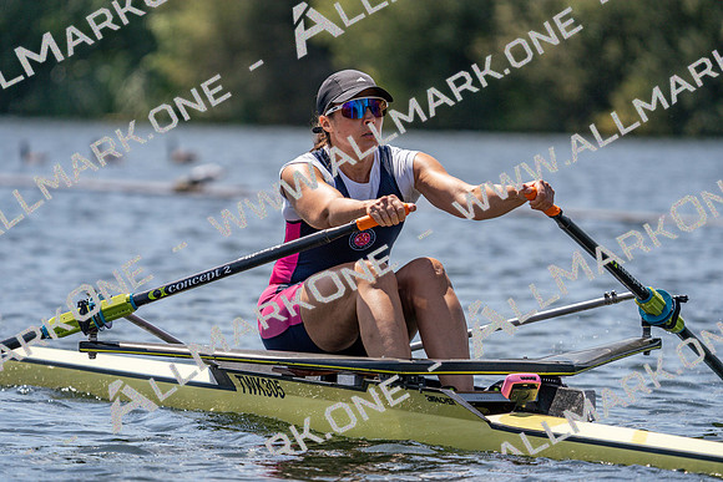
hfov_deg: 6.0
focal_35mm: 344
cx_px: 362
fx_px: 6910
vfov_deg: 4.0
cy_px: 241
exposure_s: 1/2000
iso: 250
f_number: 6.3
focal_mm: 344
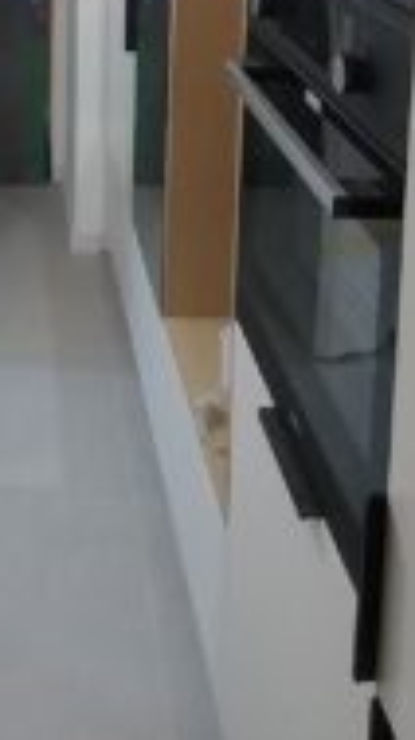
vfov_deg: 37.9
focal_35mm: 45
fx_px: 882
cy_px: -74
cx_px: 4
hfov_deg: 25.2
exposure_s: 1/50.1
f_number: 2.2
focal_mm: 1.13
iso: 125
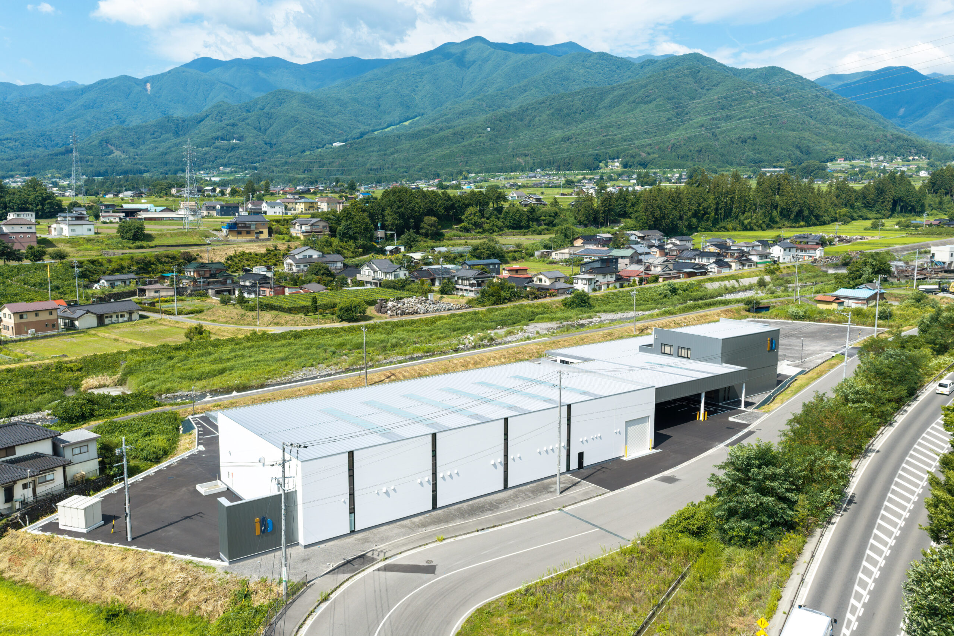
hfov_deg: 65.5
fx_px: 742
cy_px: 318
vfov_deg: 46.4
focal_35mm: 28
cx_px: 477
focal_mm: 14.45
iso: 100
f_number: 4.5
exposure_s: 1/500
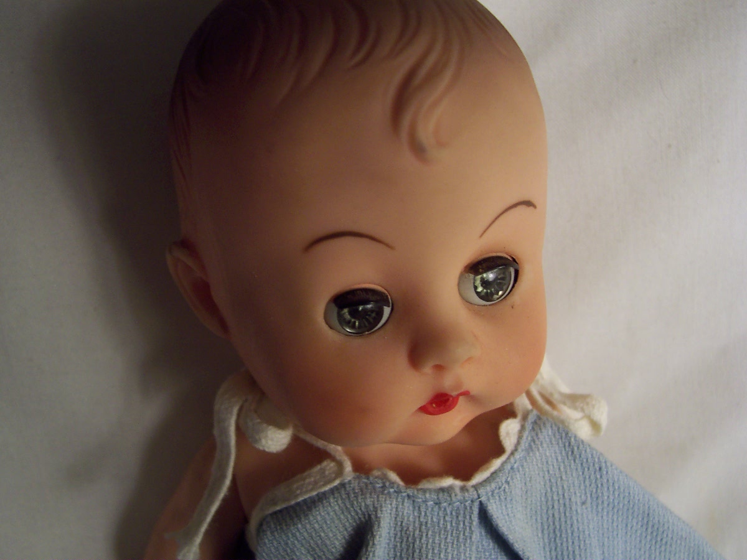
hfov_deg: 50.1
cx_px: 374
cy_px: 280
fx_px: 798
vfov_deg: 38.7
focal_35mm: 37
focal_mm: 5.6
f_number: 2.8
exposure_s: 1/125
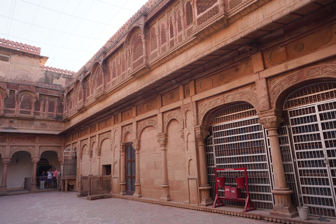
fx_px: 224
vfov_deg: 53.1
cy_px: 112
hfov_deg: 73.7
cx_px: 168
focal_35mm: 24
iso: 100
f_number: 7.1
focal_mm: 24
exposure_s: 1/100
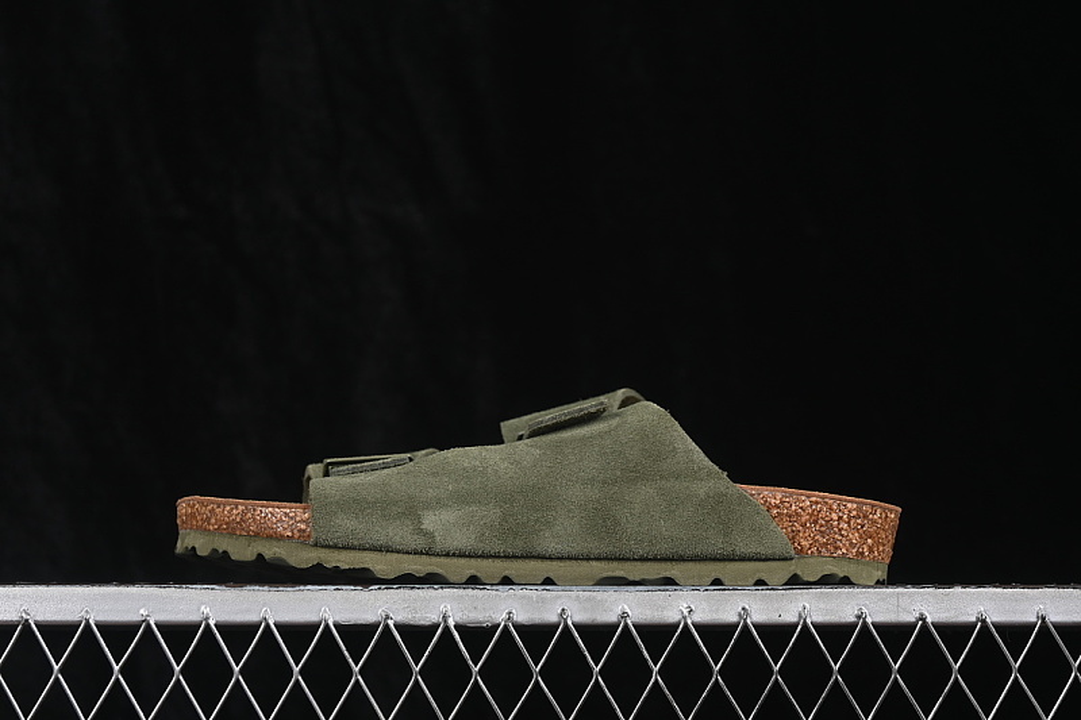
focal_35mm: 75
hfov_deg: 27.0
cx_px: 540
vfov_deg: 18.2
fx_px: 2251
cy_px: 360
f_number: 6.3
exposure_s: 1/60
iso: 160
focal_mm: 50
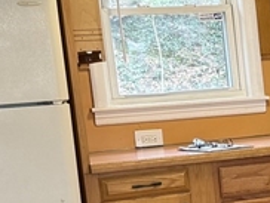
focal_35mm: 135
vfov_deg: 10.9
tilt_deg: -9.8
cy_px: 209
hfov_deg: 13.3
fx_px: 1054
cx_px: 469
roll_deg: +3.3
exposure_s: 1/120
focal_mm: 6.76
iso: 160
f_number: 1.78
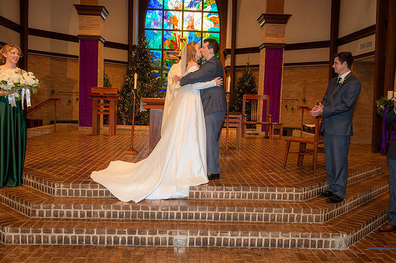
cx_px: 198
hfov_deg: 54.5
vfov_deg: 37.8
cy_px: 132
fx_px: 385
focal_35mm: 35
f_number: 5.6
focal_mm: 35
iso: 1600
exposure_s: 1/125
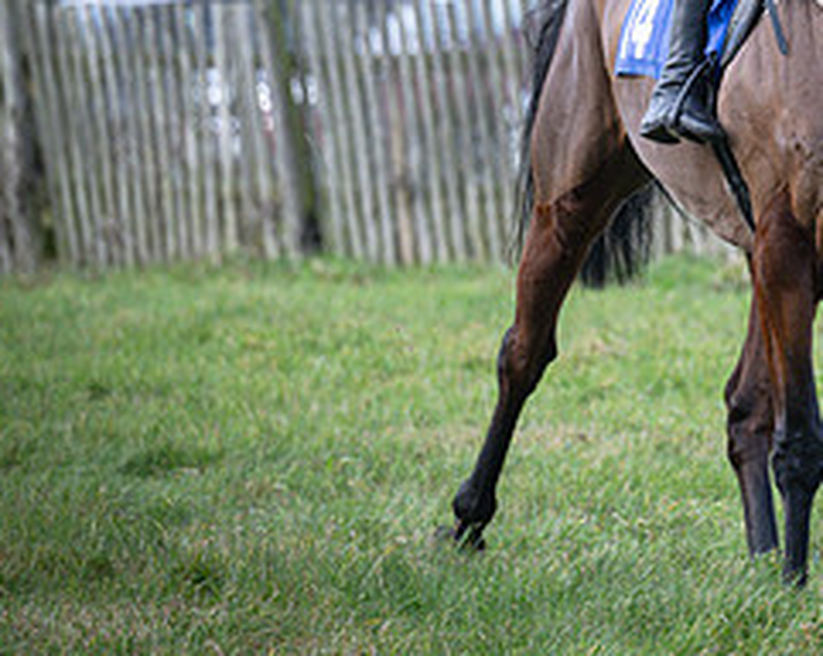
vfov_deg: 2.4
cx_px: 1197
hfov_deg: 3.0
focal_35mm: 642
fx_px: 15612
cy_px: -55
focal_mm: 175
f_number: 4
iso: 400
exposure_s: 1/800
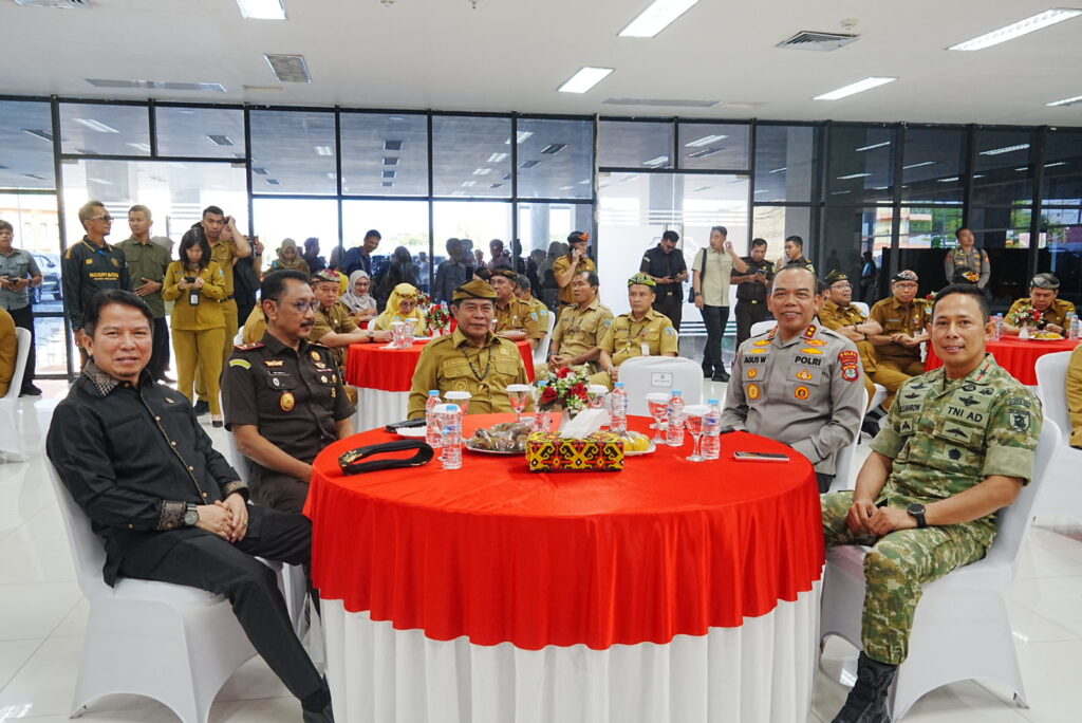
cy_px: 362
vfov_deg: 45.0
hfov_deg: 63.6
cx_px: 541
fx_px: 872
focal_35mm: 29
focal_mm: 29
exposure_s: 1/160
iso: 2500
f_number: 6.3
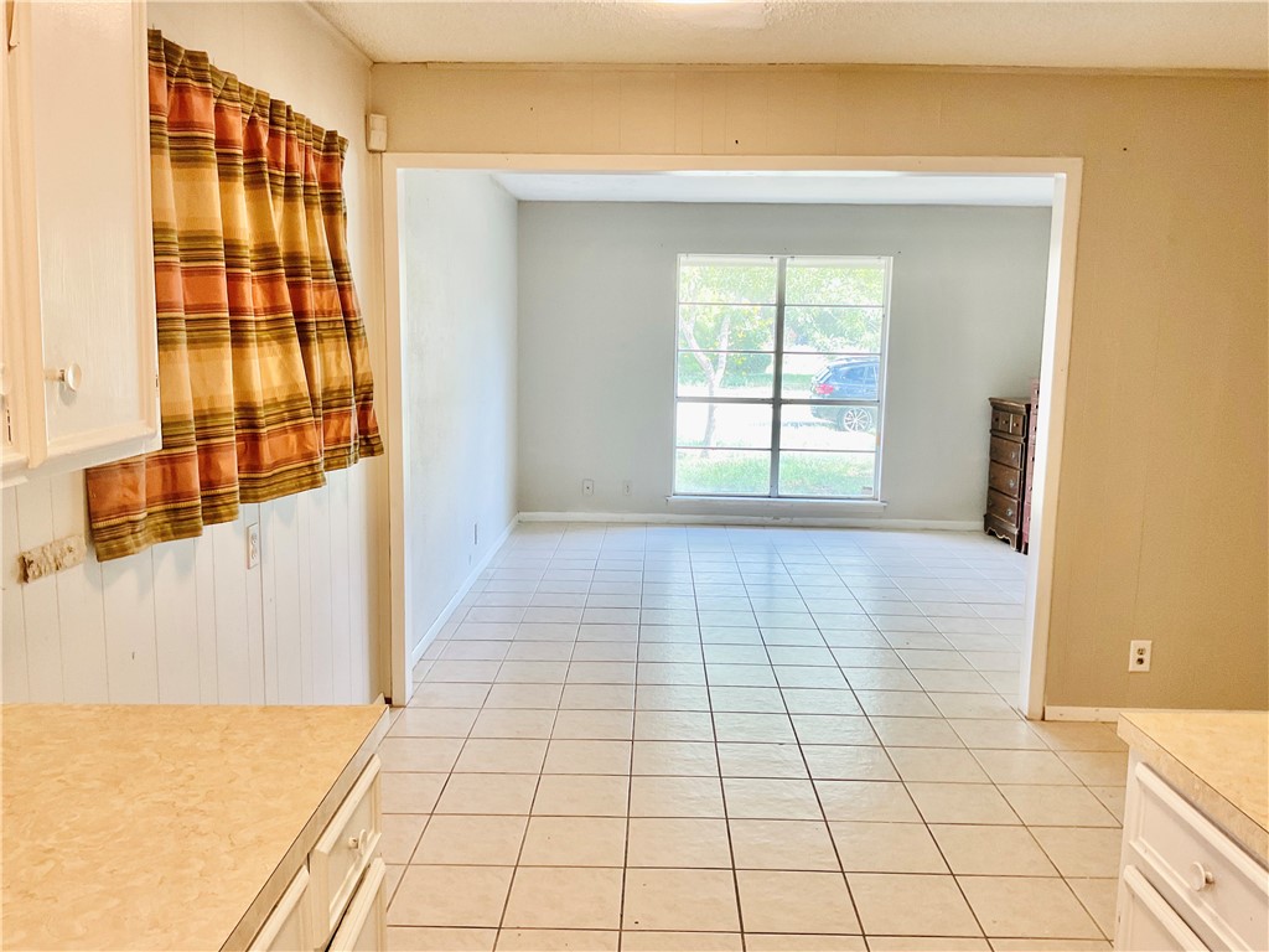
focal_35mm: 29
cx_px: 634
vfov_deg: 48.2
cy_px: 476
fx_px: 1063
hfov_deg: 61.7
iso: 64
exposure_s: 1/120
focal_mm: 3
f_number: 1.8
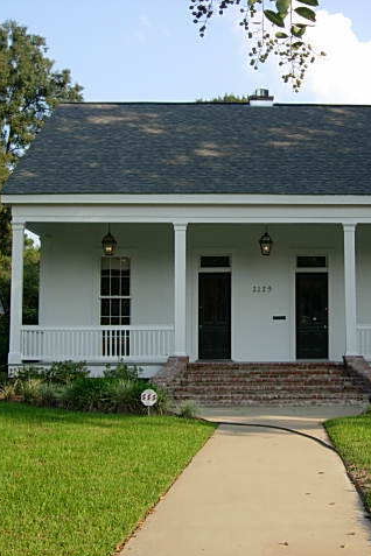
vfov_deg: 37.5
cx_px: 307
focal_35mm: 53
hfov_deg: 25.0
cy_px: 279
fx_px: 819
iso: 64
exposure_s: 1/645
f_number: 2.8
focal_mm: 7.8
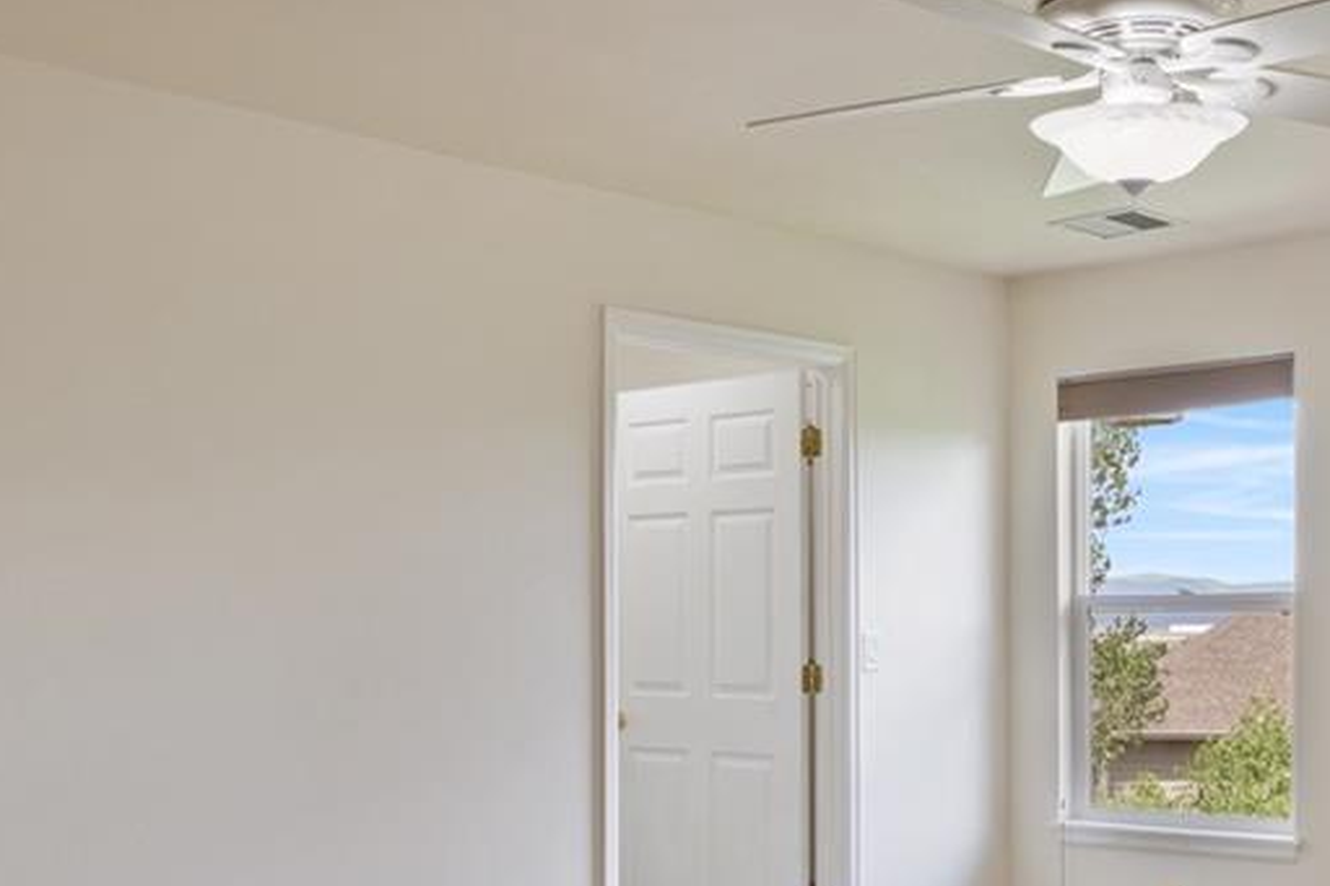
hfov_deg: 38.5
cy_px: 587
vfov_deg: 26.3
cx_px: 857
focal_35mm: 51
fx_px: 1887
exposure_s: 1/2.5
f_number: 9
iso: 125
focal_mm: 10.9
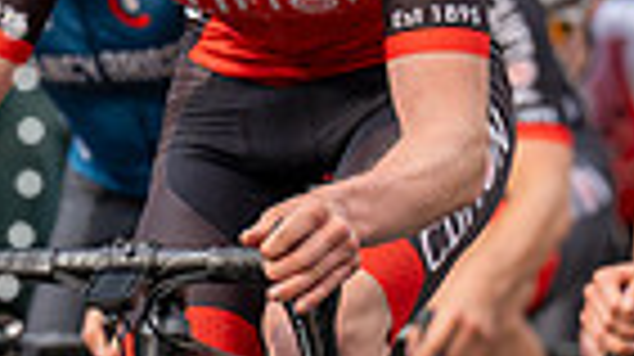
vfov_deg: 1.5
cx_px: 319
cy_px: -92
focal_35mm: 810
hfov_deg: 2.7
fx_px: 13604
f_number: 3.5
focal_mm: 188
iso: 400
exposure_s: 1/800
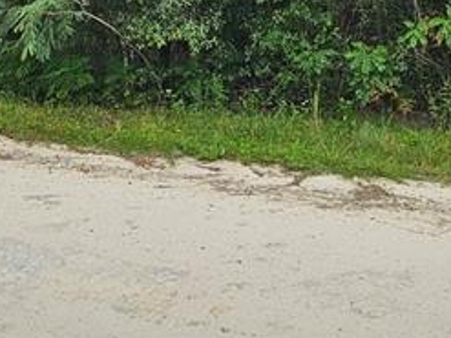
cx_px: 327
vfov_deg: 24.0
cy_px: -93
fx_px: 703
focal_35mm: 54
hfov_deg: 34.9
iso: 50
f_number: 2.2
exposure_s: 1/328
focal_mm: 2.2
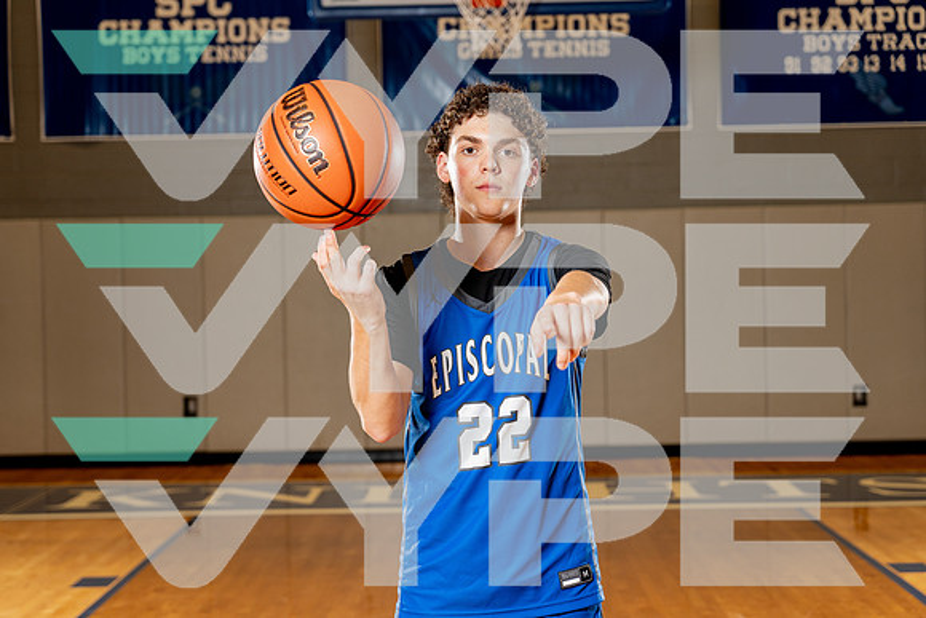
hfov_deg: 28.8
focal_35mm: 70
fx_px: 1801
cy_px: 309
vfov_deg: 19.5
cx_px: 463
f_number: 4
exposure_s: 1/250
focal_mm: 70
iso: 320
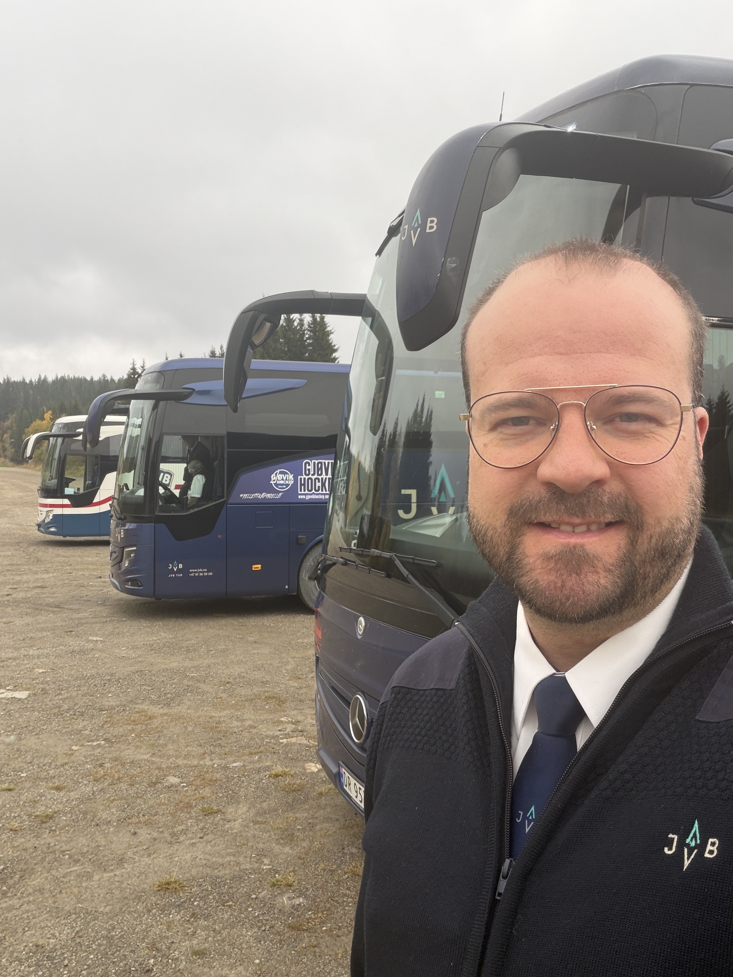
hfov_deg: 46.8
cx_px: 366
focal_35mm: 30
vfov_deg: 60.0
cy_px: 488
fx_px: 847
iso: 40
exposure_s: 1/121
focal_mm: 2.71
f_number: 1.9
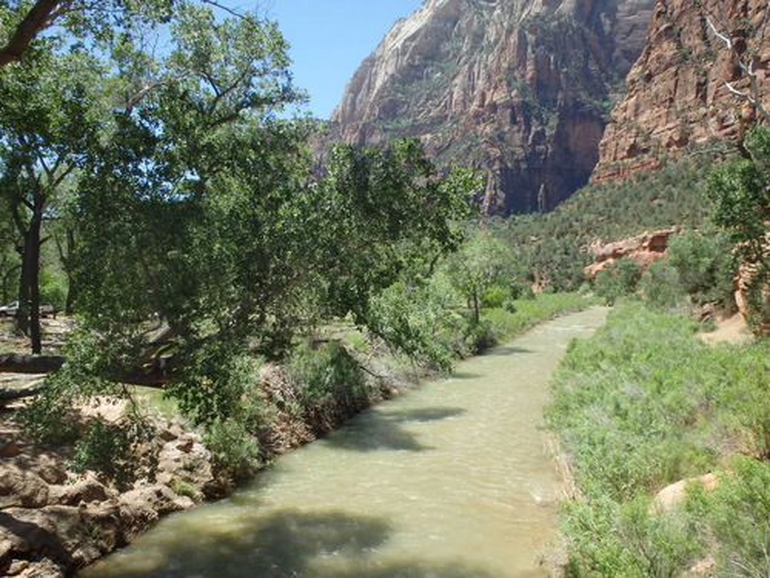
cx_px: 385
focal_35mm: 28
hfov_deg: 63.4
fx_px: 623
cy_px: 289
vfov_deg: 49.7
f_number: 3.9
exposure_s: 1/500
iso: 125
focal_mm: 5
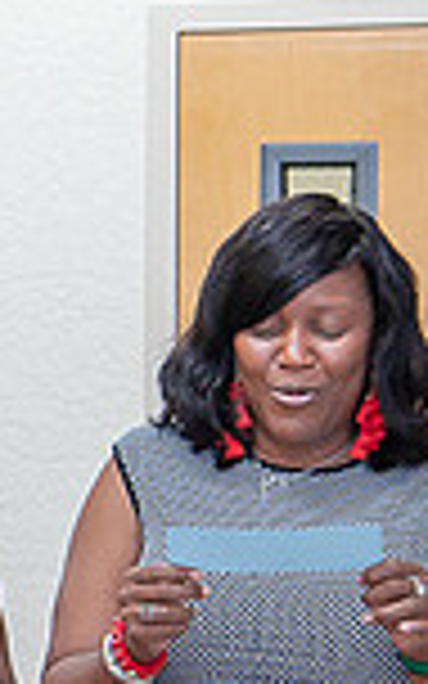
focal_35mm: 214
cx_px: -437
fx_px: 3994
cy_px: 369
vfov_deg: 9.8
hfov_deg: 6.0
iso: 800
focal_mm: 55
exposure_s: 1/200
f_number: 4
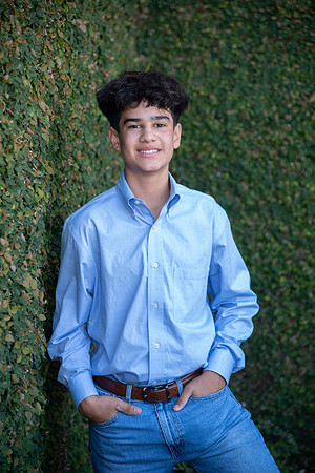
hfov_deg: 13.0
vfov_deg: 19.5
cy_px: 236
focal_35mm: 105
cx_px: 158
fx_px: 1378
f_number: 4
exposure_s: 1/250
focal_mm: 105
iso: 640
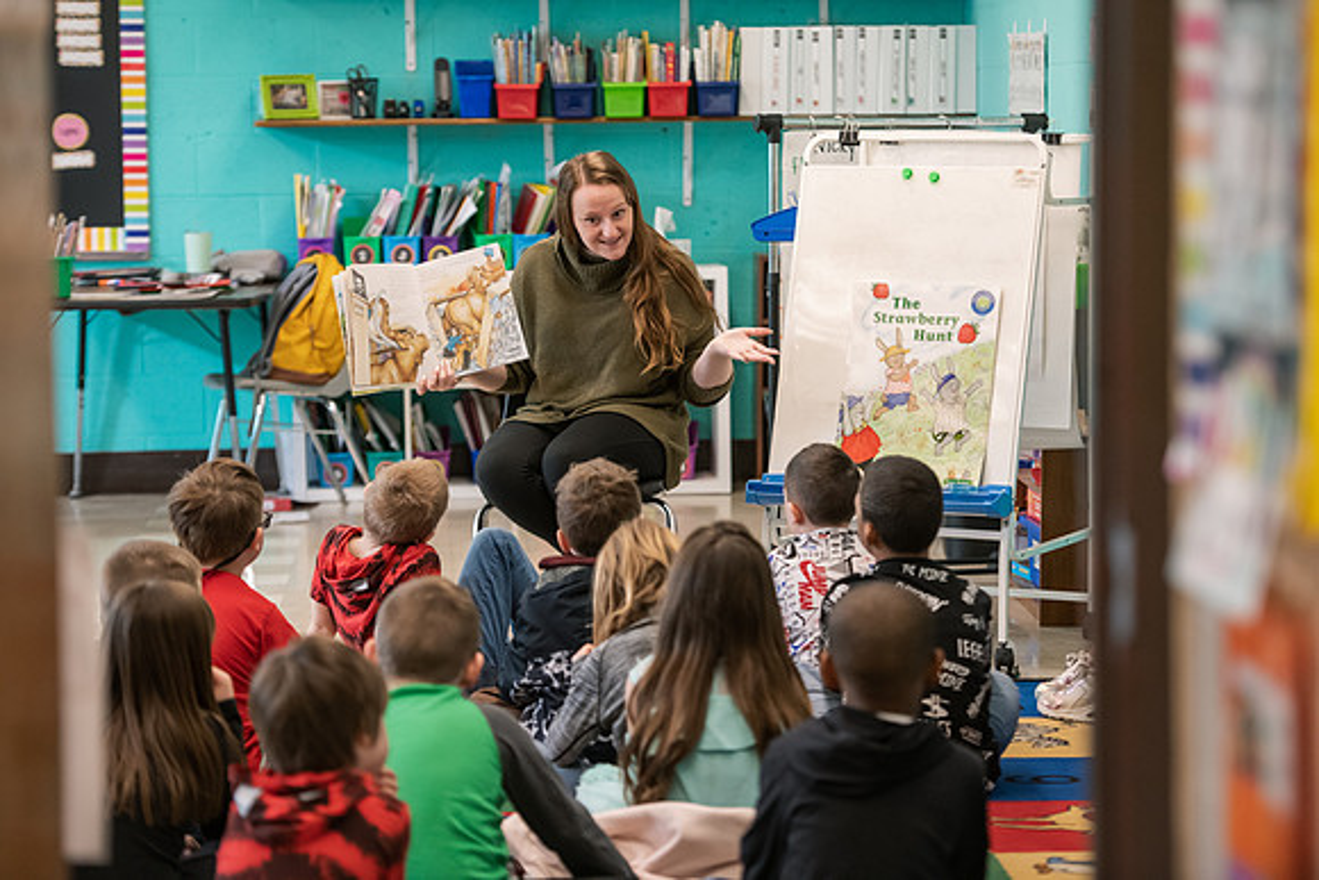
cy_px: 440
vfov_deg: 13.0
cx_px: 660
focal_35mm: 105
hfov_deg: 19.5
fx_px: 3848
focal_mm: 105
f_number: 3.2
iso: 2000
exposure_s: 1/200
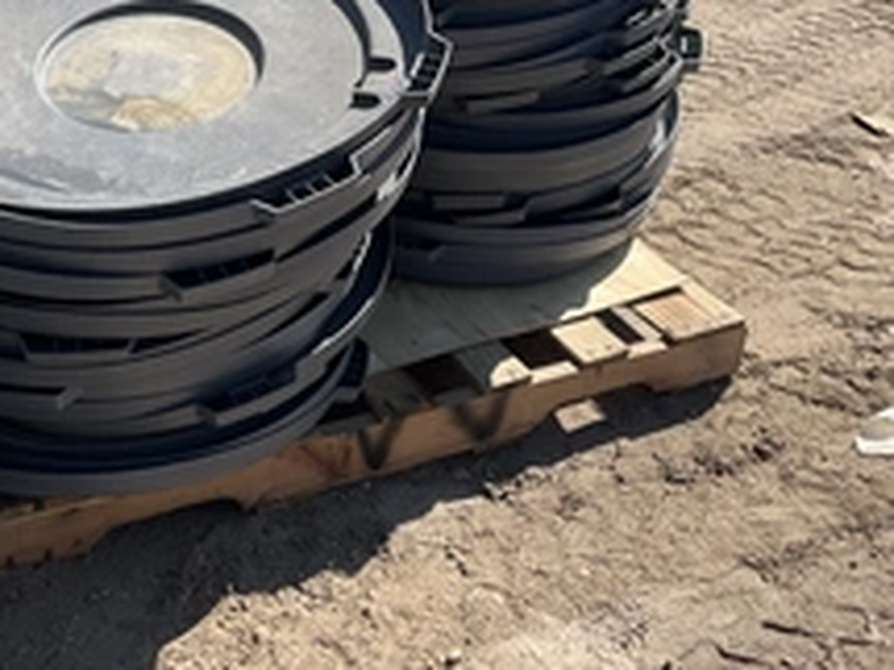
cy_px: 146
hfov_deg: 35.5
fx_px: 1394
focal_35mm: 54
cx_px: 378
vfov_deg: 26.6
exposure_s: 1/1451
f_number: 1.8
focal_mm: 3
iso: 25
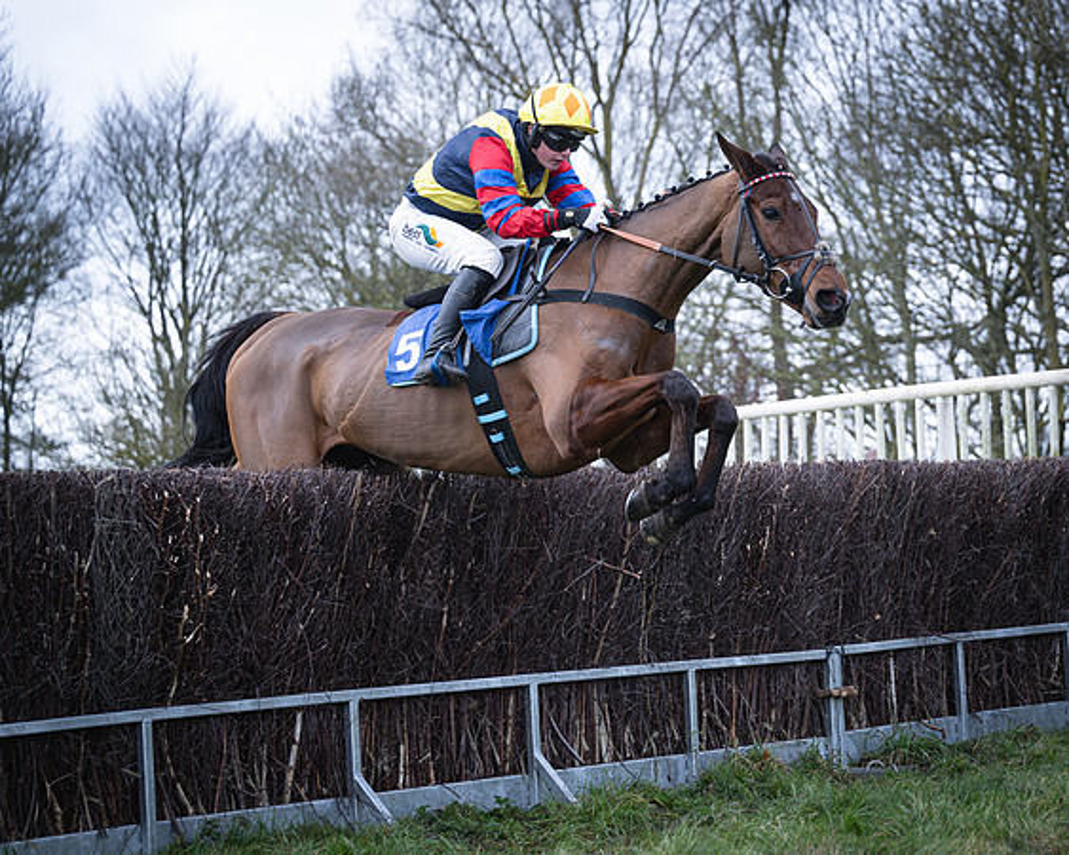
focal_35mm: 97
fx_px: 3071
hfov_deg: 19.7
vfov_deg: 15.8
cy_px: 436
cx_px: 739
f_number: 2.8
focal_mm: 70
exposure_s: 1/1600
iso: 800
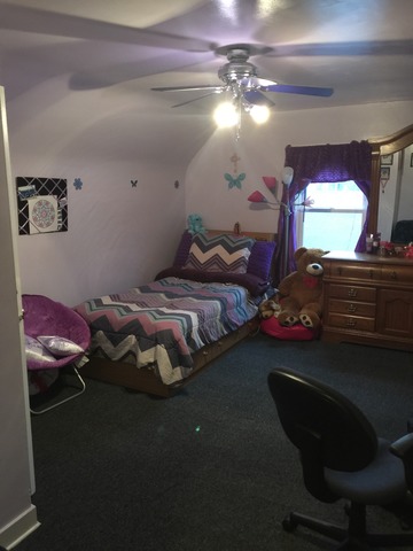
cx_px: 206
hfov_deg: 48.2
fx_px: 461
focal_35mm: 29
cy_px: 276
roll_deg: +0.4
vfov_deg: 61.7
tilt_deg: -10.7
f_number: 2.2
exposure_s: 1/4
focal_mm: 4.15
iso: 100
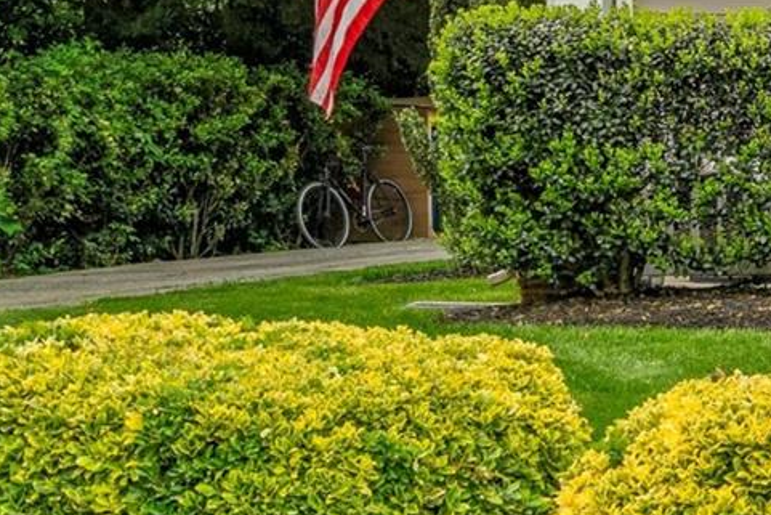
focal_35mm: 149
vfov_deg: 9.1
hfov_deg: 12.1
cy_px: -156
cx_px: 1572
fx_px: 3192
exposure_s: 1/15
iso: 320
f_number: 8
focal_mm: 35
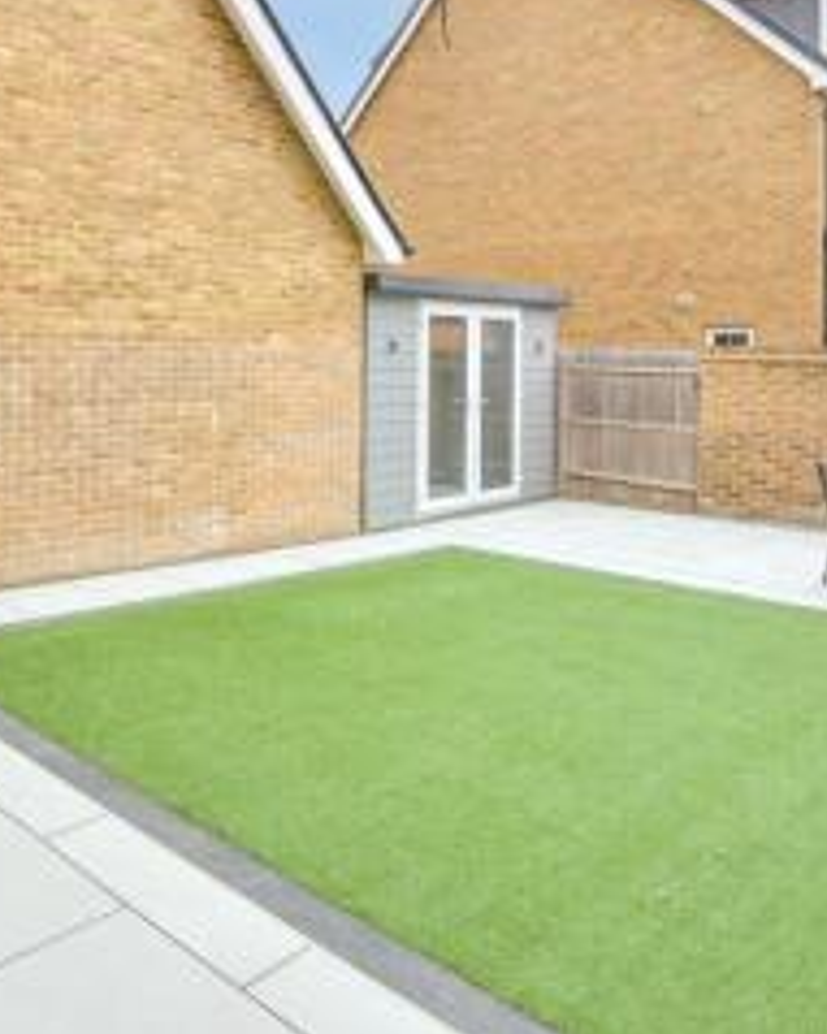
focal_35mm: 28
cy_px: 357
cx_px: 273
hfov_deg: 50.5
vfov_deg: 60.9
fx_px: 857
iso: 320
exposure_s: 1/250
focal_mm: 10
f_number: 8
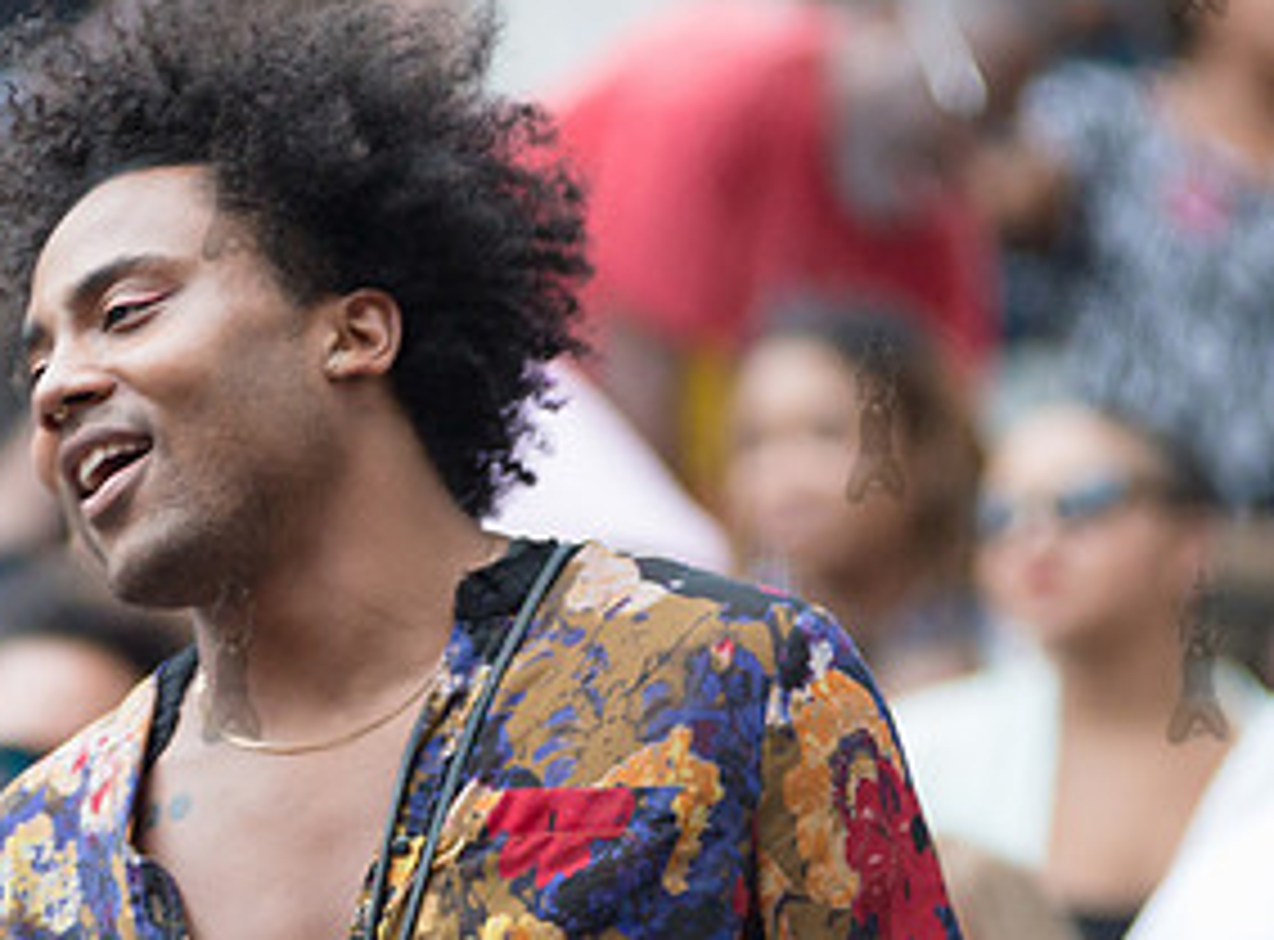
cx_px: 468
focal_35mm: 434
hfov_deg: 4.6
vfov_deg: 3.4
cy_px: 590
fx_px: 15885
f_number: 2.8
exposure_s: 1/125
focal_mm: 185
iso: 2000
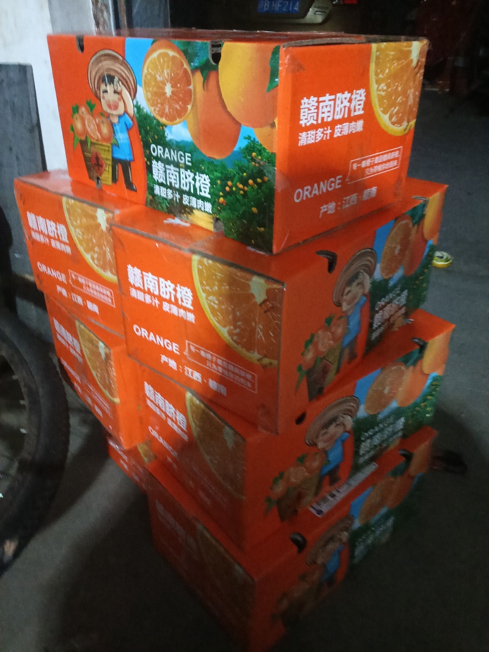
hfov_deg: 51.3
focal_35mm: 27
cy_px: 326
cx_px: 244
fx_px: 509
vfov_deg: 65.3
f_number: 1.8
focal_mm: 3.61
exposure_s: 1/20
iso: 2500
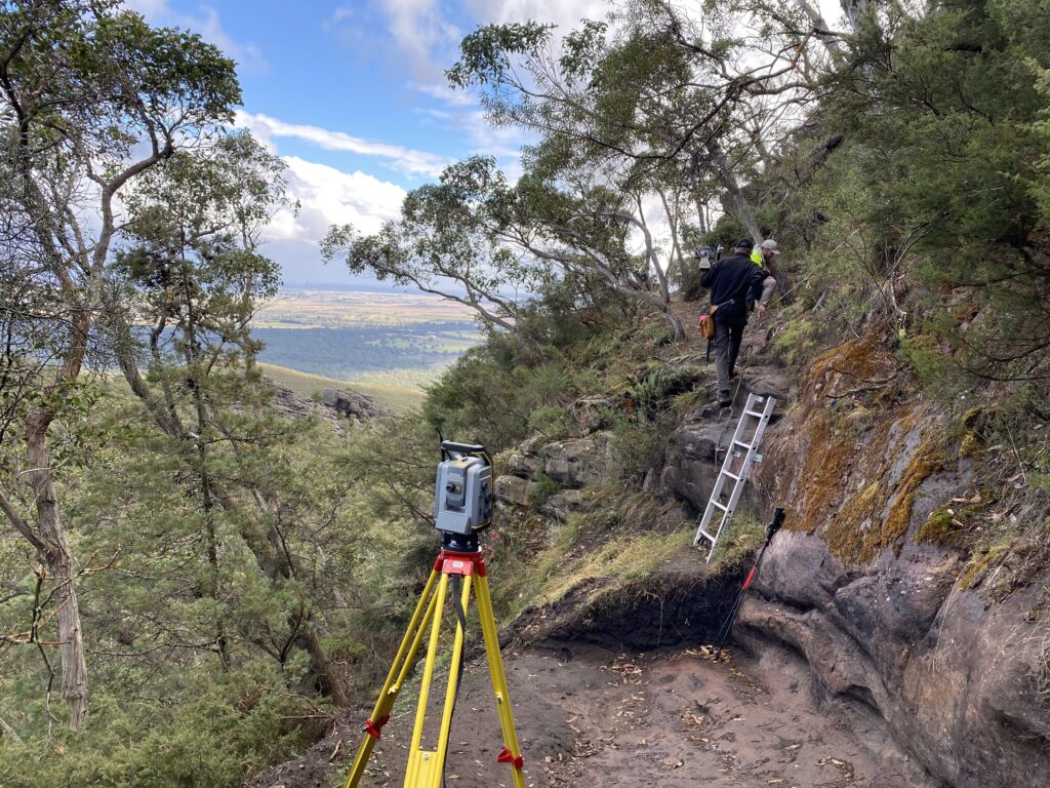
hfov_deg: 67.3
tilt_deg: -9.4
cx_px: 525
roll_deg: -4.0
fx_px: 789
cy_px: 394
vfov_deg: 53.1
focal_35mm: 26
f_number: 1.8
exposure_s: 1/393
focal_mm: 4.25
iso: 32
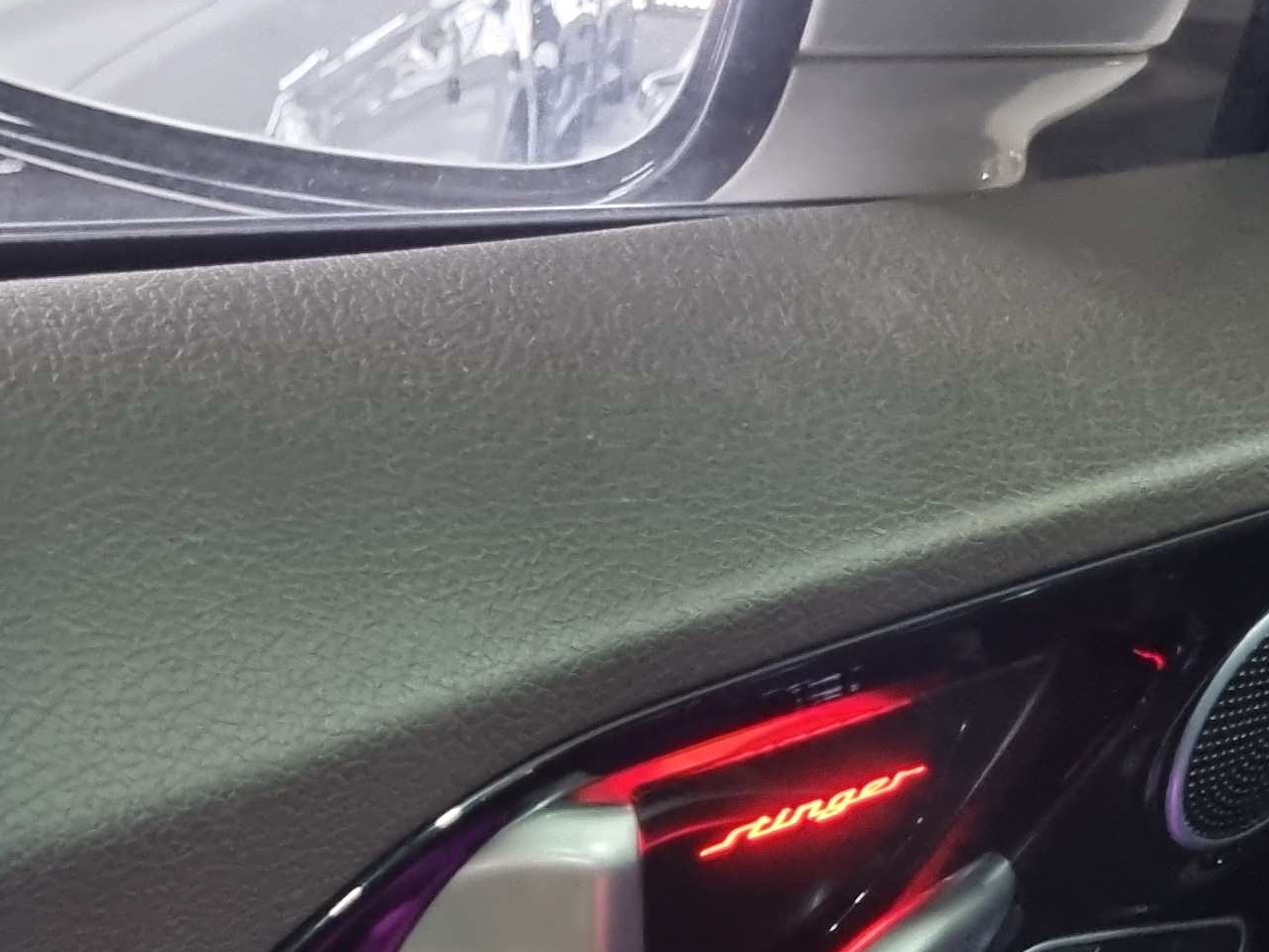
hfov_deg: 23.0
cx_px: 55
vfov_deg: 16.6
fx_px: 3007
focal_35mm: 82
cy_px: 1379
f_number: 1.8
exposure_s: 1/11
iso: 1250
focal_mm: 5.4
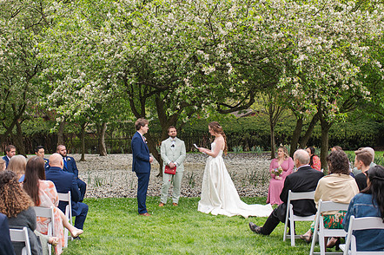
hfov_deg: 38.9
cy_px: 107
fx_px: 544
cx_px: 170
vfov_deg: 26.4
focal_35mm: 51
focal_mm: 35
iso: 280
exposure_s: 1/640
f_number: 3.2
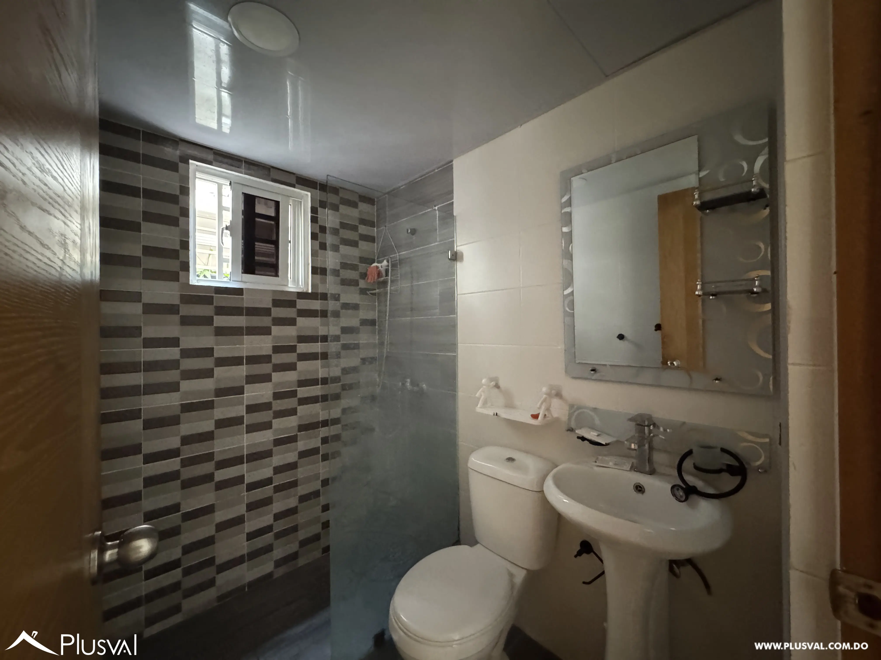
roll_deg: +0.6
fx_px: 356
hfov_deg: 102.1
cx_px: 440
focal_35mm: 14
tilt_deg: +0.1
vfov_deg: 85.7
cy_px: 330
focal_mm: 2.22
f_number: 2.2
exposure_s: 1/37
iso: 1600
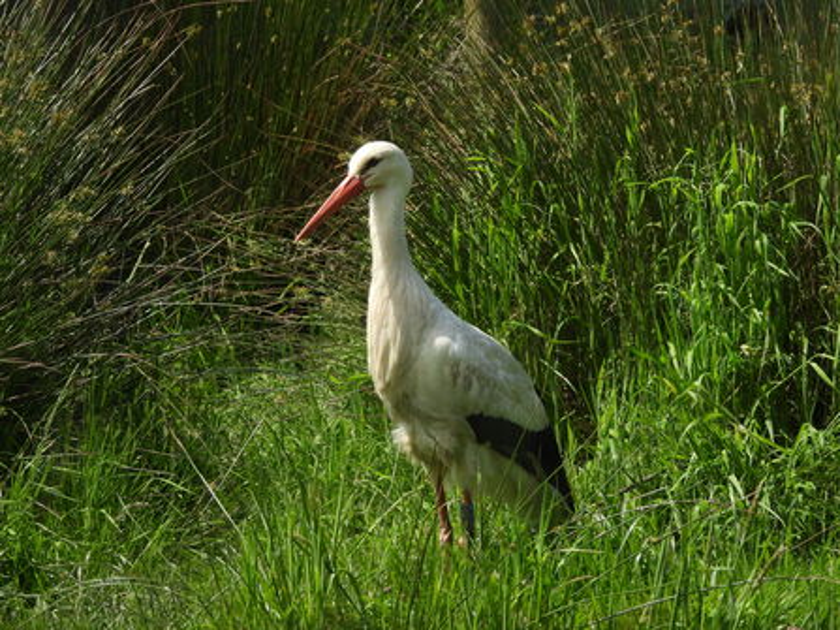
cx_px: 420
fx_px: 9704
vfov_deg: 3.7
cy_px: 315
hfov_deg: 5.0
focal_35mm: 400
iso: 100
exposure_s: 1/400
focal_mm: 71.4
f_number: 5
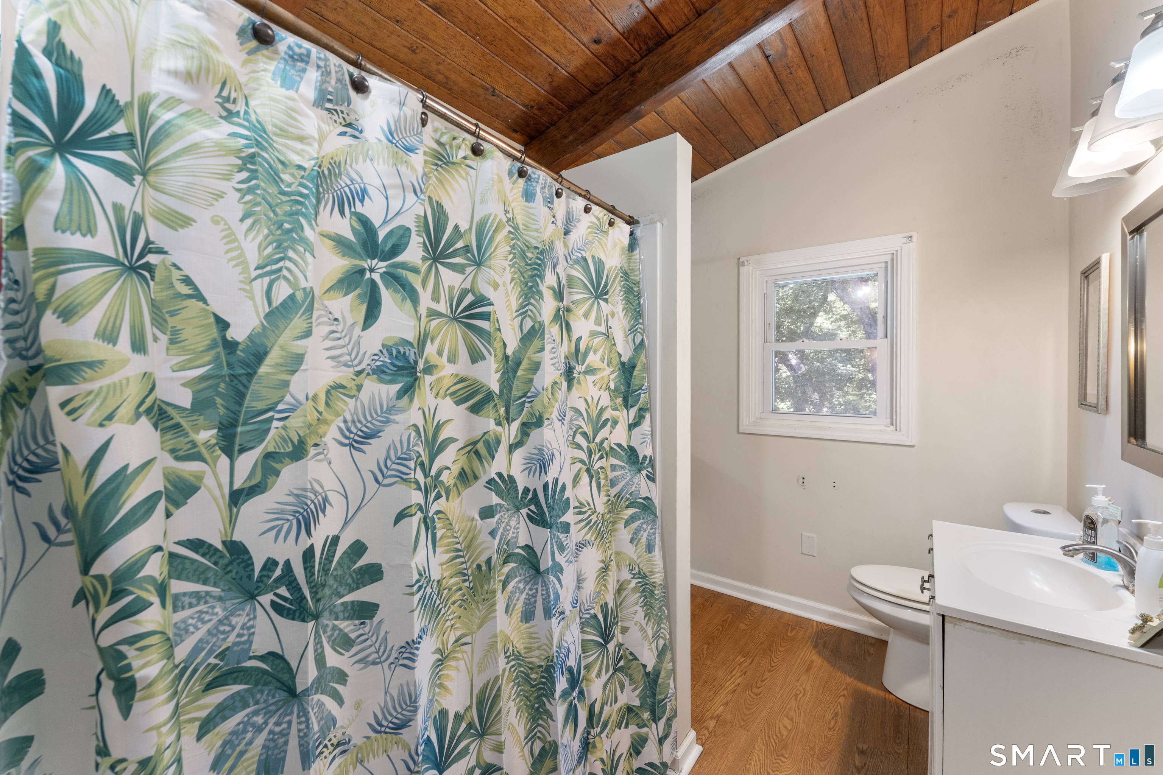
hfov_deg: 104.3
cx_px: 582
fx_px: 452
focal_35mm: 14
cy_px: 388
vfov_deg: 81.2
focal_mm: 14
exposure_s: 1/8
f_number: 8
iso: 800
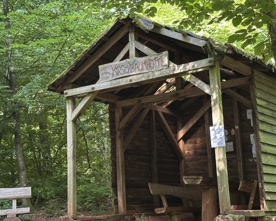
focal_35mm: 66
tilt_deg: +11.6
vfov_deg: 23.2
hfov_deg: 28.7
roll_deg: +2.6
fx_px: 539
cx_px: 120
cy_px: 107
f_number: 1.78
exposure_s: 1/64
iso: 80
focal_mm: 6.86
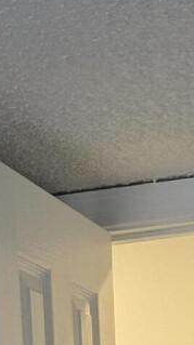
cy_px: 998
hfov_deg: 7.4
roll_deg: +3.2
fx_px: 1503
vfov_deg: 10.1
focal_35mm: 164
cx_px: 131
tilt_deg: -10.9
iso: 125
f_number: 1.78
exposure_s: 1/60
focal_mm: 6.76
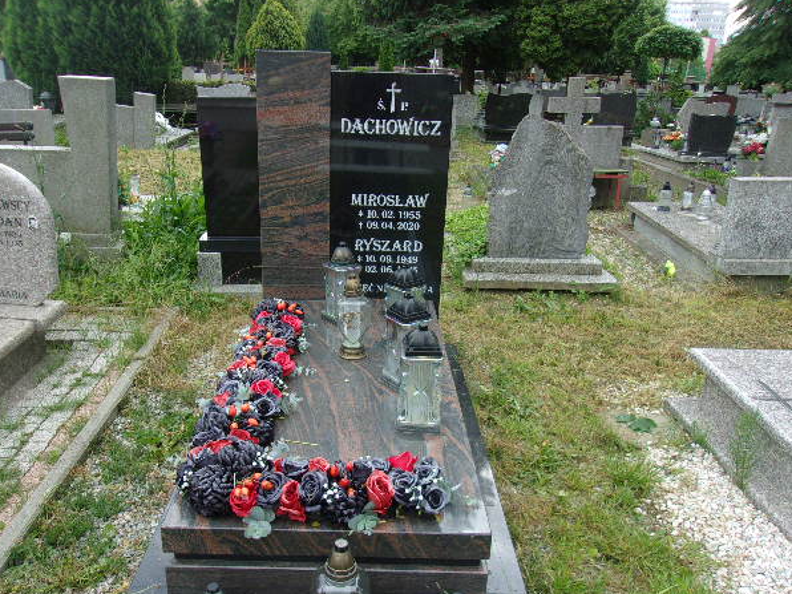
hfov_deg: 61.6
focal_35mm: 29
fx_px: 664
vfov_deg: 48.2
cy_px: 302
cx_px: 373
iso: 80
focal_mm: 4.9
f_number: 3
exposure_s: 1/240
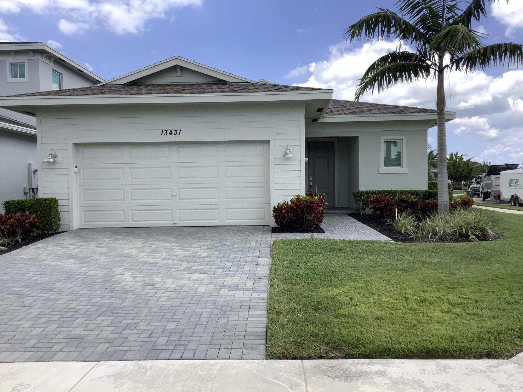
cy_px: 196
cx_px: 262
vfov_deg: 45.4
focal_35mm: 31
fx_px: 468
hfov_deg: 58.4
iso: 25
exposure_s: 1/916
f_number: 2.4
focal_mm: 3.3
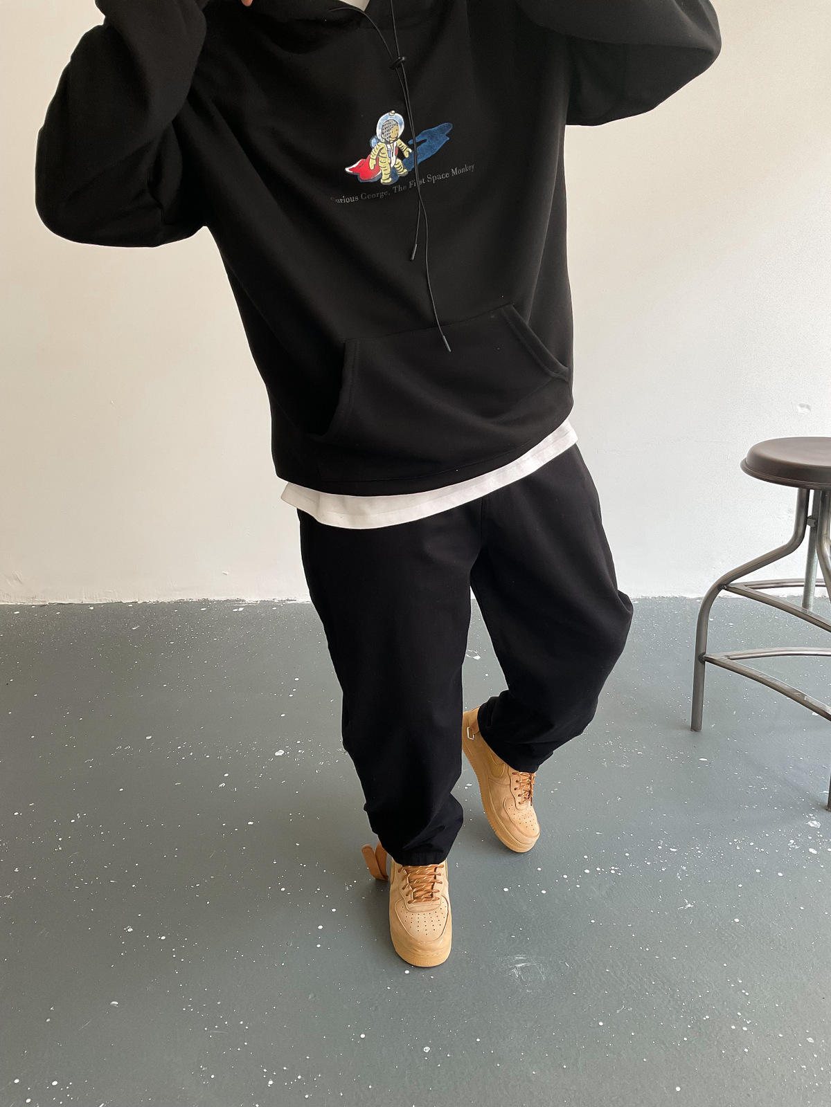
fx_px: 928
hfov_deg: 48.2
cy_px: 554
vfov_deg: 61.7
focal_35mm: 29
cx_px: 416
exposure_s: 1/120
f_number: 1.8
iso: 64
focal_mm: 3
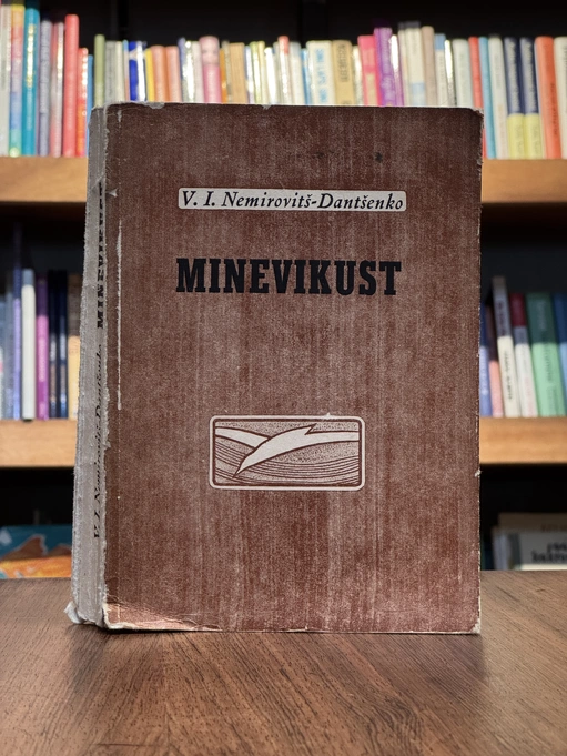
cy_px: 378
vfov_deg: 25.3
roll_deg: -0.7
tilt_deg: -0.5
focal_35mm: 77
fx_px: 1681
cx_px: 284
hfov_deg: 19.1
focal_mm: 9
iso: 250
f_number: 2.8
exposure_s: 1/60
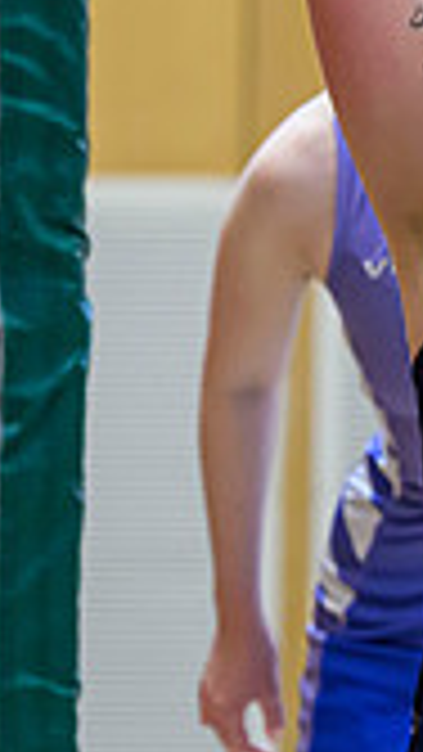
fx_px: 12416
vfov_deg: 3.5
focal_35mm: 623
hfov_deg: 1.9
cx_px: 610
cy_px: 168
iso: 3200
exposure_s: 1/1000
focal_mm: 145
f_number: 3.2
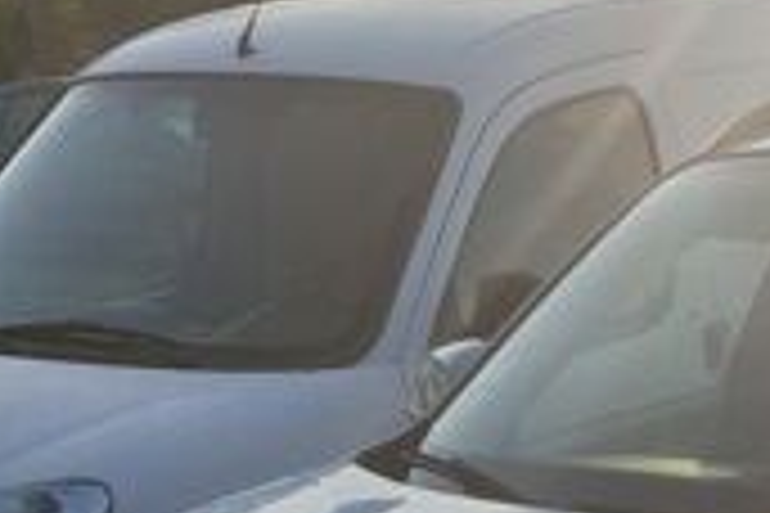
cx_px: 788
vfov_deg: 11.6
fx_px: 2160
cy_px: 1161
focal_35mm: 101
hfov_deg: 19.6
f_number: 2.4
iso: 50
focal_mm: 4.3
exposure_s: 1/730
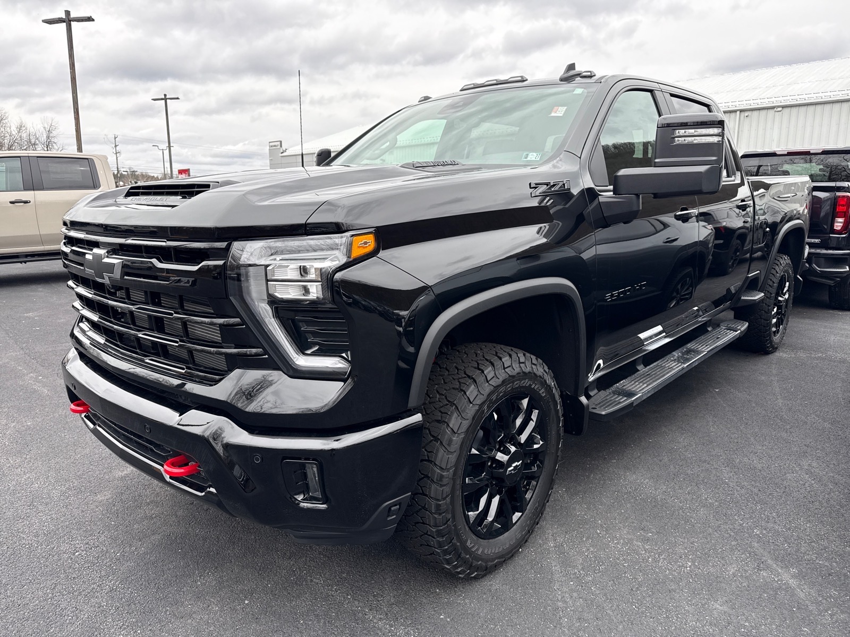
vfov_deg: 56.8
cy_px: 318
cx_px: 425
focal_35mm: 24
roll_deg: -0.5
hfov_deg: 71.6
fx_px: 589
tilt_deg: -11.9
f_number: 1.78
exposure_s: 1/955
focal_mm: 6.76
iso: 100
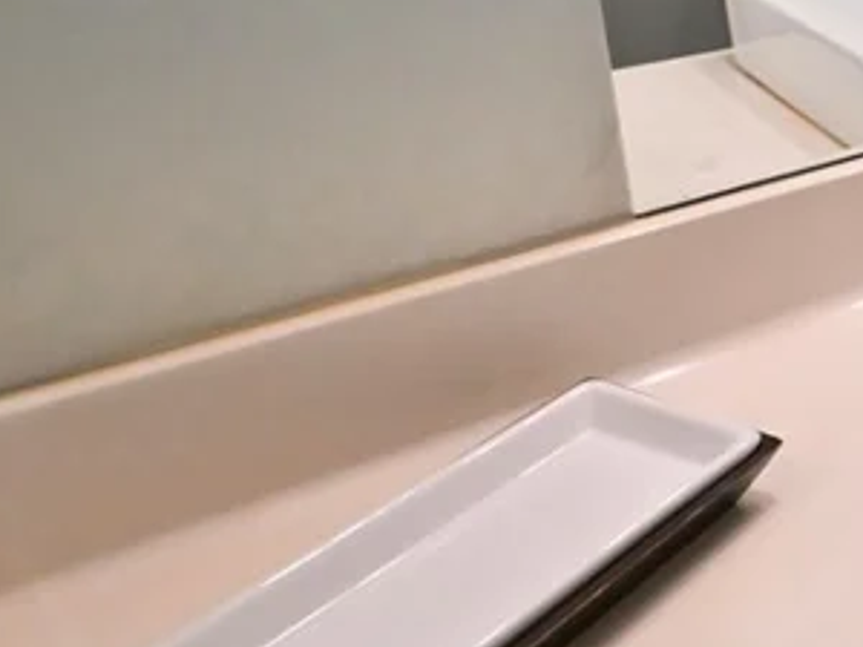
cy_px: 33
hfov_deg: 25.5
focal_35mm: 46
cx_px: 1404
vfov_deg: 29.8
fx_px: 1147
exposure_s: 1/60
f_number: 16
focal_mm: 14
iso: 12800
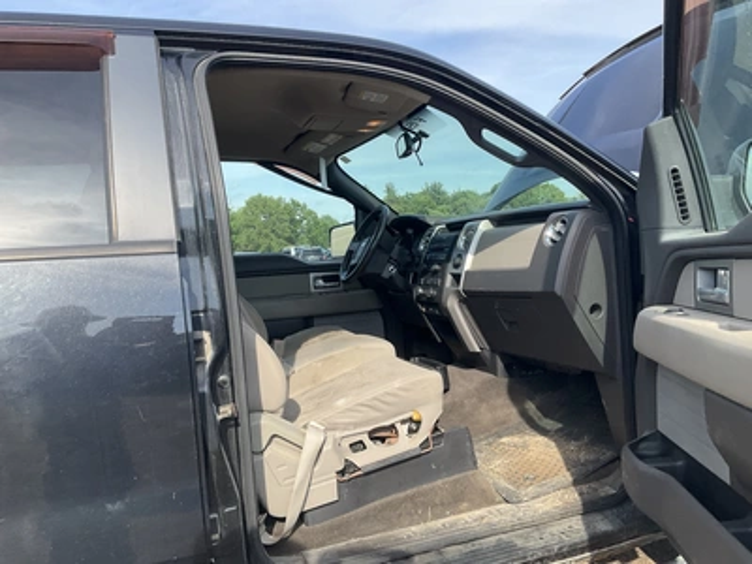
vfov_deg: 48.2
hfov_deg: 61.7
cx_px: 376
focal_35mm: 29
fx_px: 630
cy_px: 282
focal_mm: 3
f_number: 1.8
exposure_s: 1/509
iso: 25
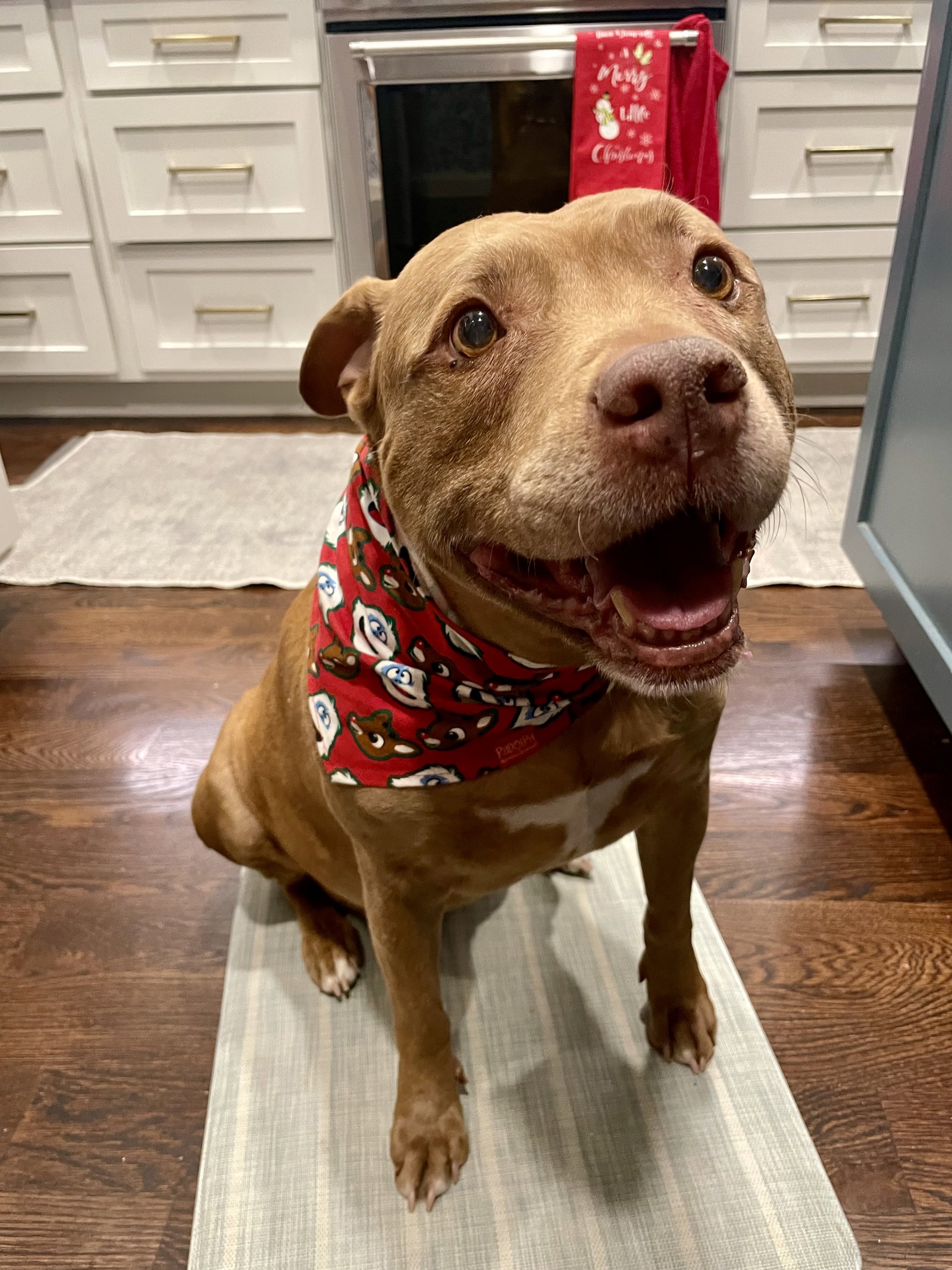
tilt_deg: -28.7
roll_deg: +2.4
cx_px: 476
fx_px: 953
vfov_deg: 67.3
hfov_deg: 53.1
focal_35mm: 26
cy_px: 635
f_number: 1.6
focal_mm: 4.2
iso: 400
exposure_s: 1/60
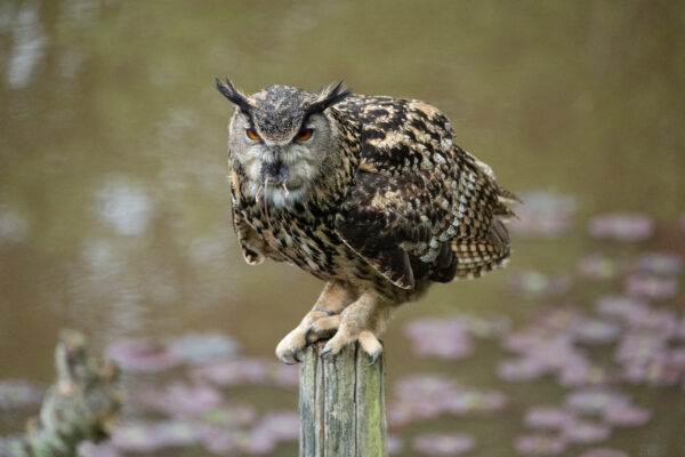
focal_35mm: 240
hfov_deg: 8.6
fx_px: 4566
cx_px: 342
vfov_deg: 5.7
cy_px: 228
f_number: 5
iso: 2500
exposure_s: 1/2000
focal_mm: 240
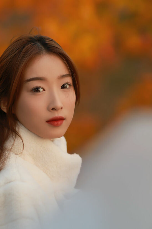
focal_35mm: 161
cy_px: 131
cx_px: 46
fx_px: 1020
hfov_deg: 8.5
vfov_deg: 12.8
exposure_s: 1/800
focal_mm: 85
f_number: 1.8
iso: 100
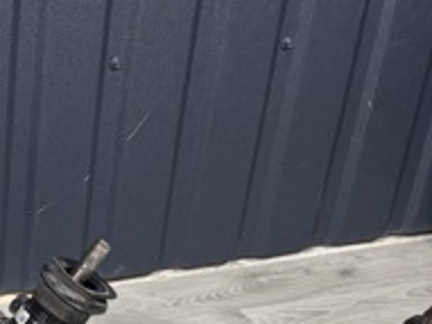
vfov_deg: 15.4
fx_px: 1085
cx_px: -192
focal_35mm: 87
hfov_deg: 19.9
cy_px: 508
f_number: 1.6
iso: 125
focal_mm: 5.96
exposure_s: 1/100
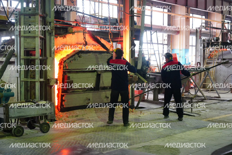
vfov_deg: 26.5
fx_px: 329
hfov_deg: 38.9
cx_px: 116
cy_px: 78
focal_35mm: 51
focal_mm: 51
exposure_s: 1/125
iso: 3200
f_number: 3.2
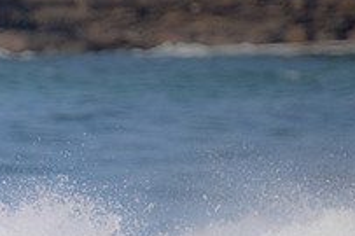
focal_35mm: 2287
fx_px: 22534
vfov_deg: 0.6
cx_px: -136
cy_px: 261
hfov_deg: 0.9
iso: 1100
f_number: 11
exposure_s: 1/2000
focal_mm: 800
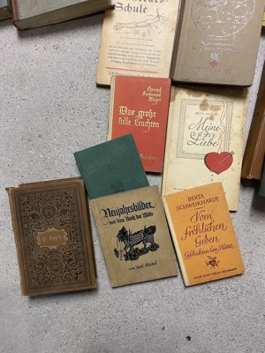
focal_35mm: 26
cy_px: 176
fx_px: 265
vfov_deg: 67.3
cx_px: 132
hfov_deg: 53.1
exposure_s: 1/50
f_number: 1.6
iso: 400
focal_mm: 4.2
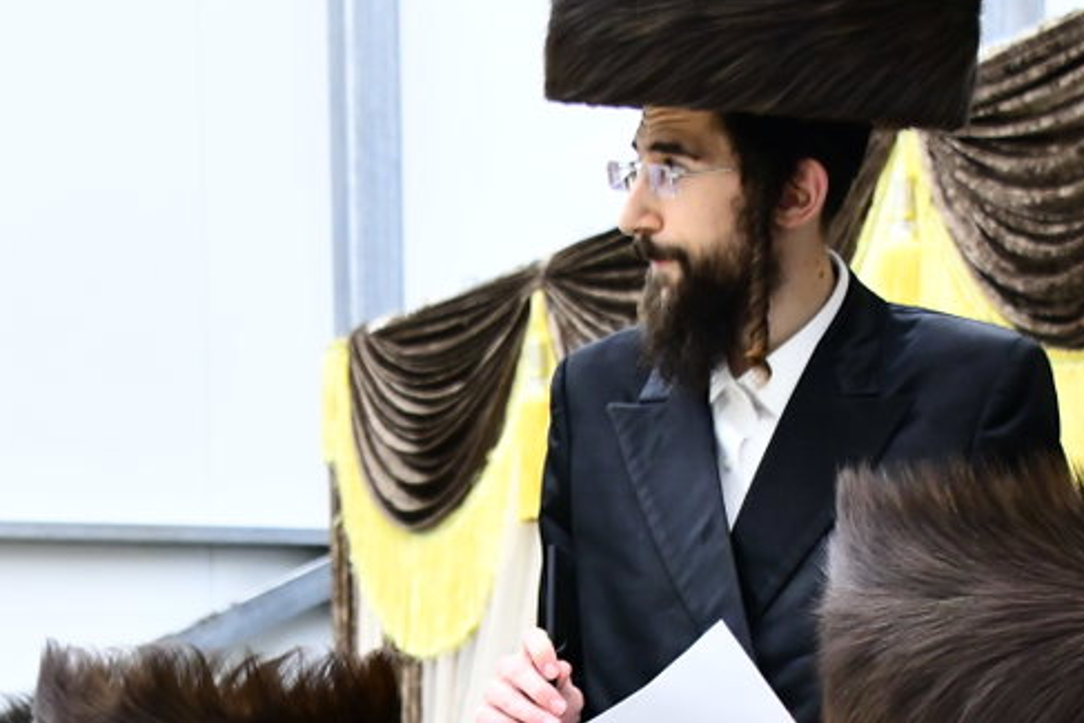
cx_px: 343
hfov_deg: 17.7
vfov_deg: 11.6
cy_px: 978
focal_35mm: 115
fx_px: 3464
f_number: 5.6
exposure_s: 1/200
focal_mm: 40
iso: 3200
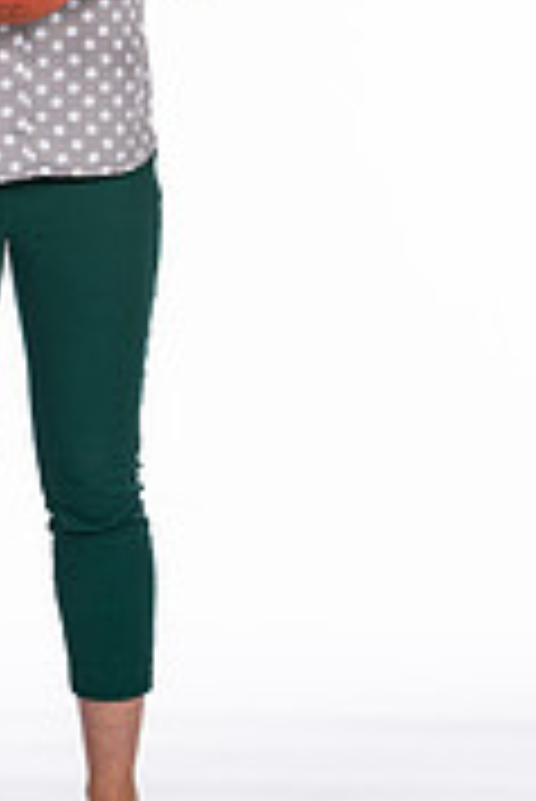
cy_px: 50
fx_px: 5906
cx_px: -5
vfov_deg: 7.7
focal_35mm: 265
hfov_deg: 5.2
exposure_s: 1/100
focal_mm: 70
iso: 100
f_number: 5.6
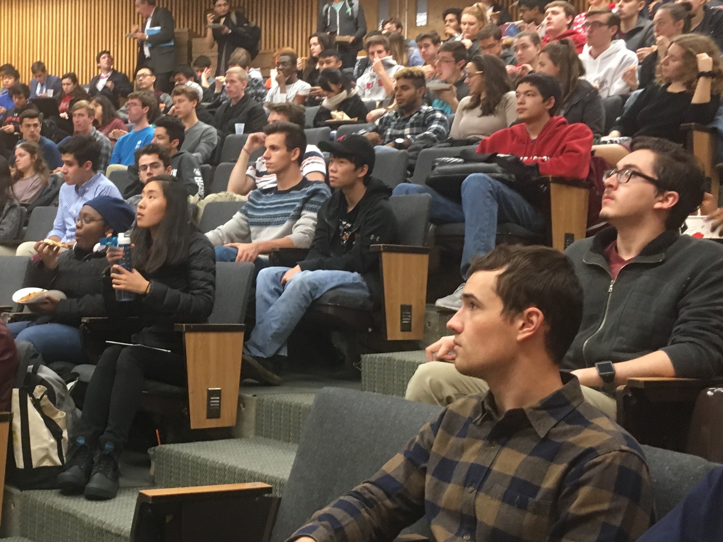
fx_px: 1086
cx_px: 147
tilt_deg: -1.3
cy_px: 247
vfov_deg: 28.0
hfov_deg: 35.7
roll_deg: -0.3
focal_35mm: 52
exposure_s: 1/30
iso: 125
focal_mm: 4.15
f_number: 2.2
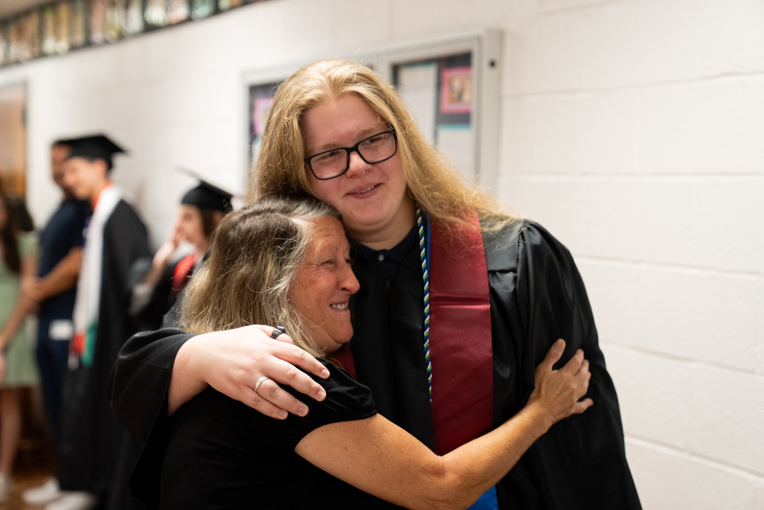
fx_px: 1380
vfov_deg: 20.9
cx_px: 382
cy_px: 255
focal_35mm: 65
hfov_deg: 30.9
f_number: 2.8
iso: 1250
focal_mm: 65
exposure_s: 1/125
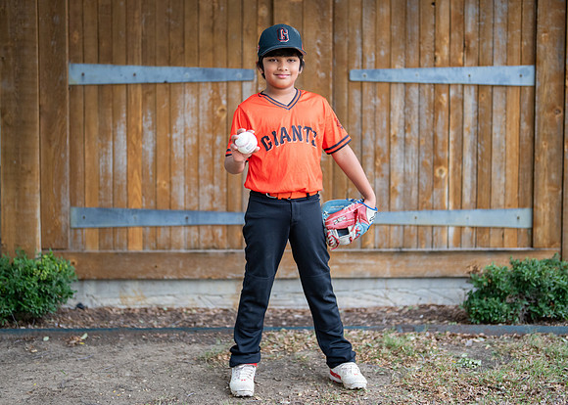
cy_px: 185
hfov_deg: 31.0
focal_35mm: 63
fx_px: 1023
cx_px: 283
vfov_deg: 22.4
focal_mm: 50
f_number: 1.2
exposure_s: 1/640
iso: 500
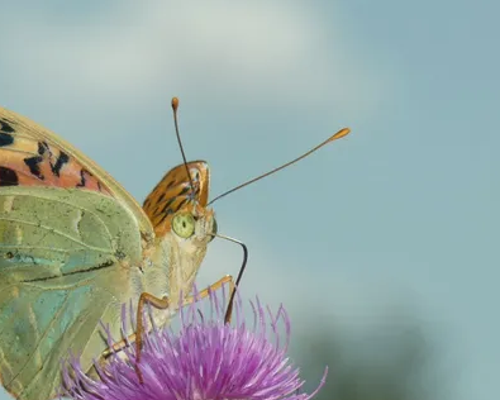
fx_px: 6038
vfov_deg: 3.8
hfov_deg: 4.7
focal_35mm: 408
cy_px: 303
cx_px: 105
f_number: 5.6
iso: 80
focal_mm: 46.2
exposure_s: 1/1000
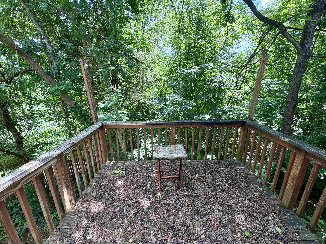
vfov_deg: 85.7
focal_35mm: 14
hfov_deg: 102.1
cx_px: 163
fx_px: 132
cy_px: 122
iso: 80
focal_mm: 2.22
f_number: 2.2
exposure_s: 1/121
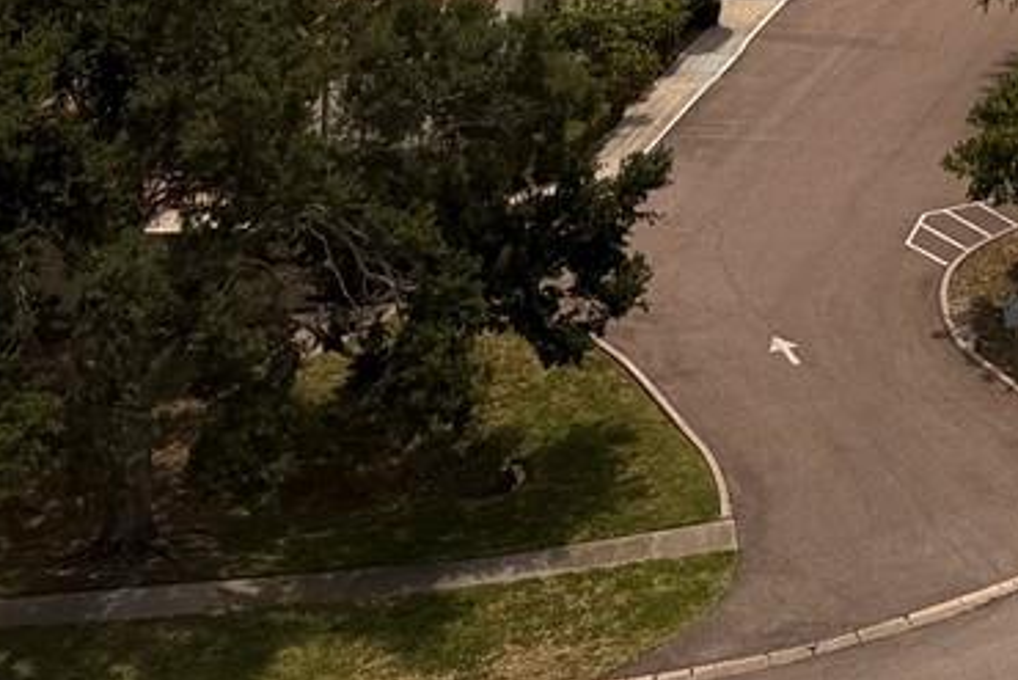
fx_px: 3055
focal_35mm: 108
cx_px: 1912
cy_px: -961
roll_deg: -1.9
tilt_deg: +2.1
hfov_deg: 15.7
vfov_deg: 10.8
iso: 80
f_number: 1.78
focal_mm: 6.76
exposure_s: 1/4975
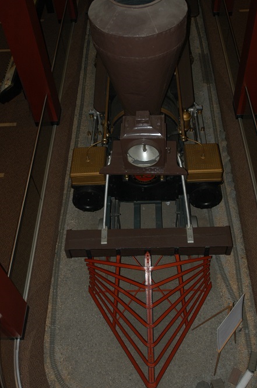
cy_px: 191
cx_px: 141
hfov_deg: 37.7
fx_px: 376
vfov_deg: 54.5
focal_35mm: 35
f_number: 2.8
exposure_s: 1/180
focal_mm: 20
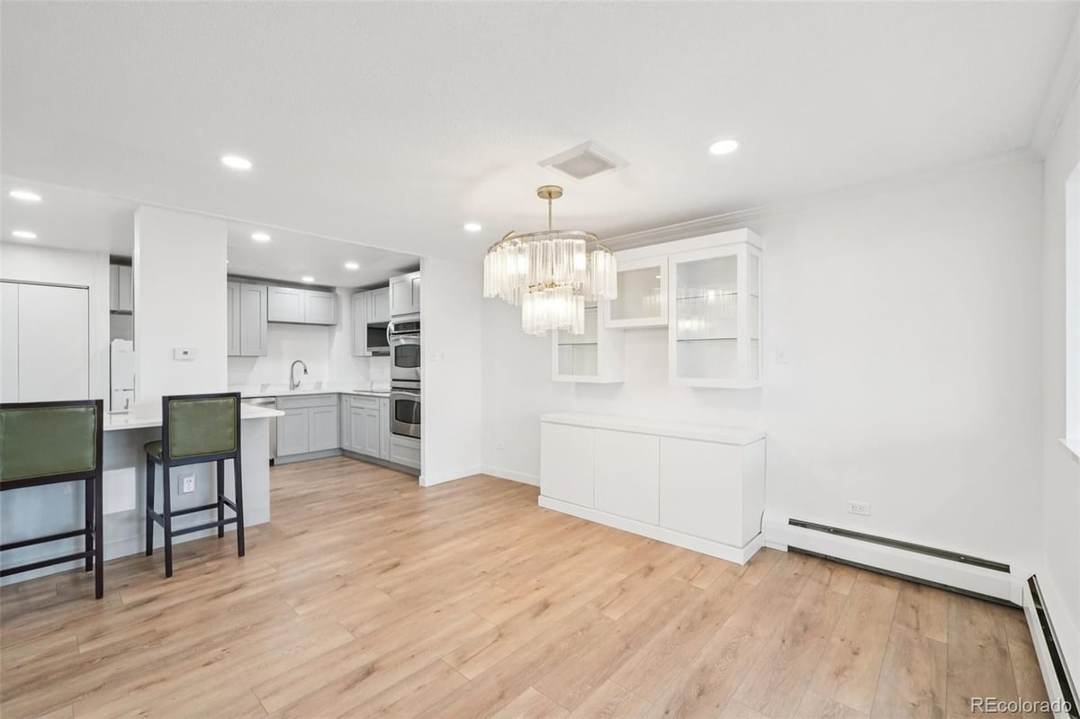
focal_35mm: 15
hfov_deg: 100.4
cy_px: 360
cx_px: 540
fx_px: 450
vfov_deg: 77.3
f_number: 8
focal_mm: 10
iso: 800
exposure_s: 1/30
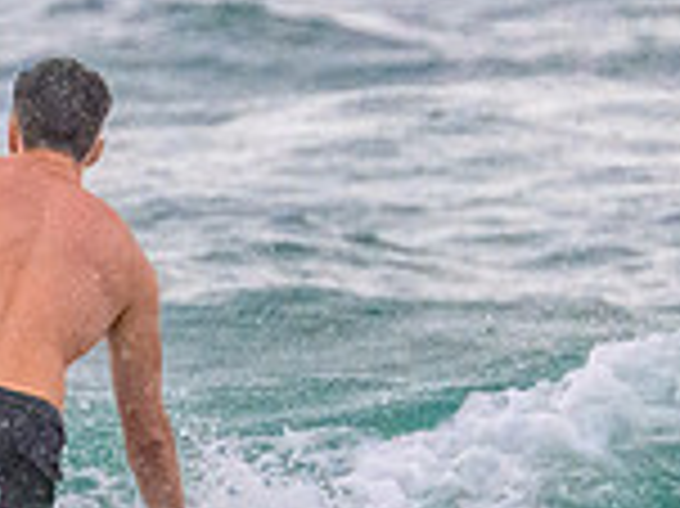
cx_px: -250
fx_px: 55058
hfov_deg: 0.7
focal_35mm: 2805
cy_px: 229
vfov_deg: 0.5
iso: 9000
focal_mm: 600
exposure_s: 1/2000
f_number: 11
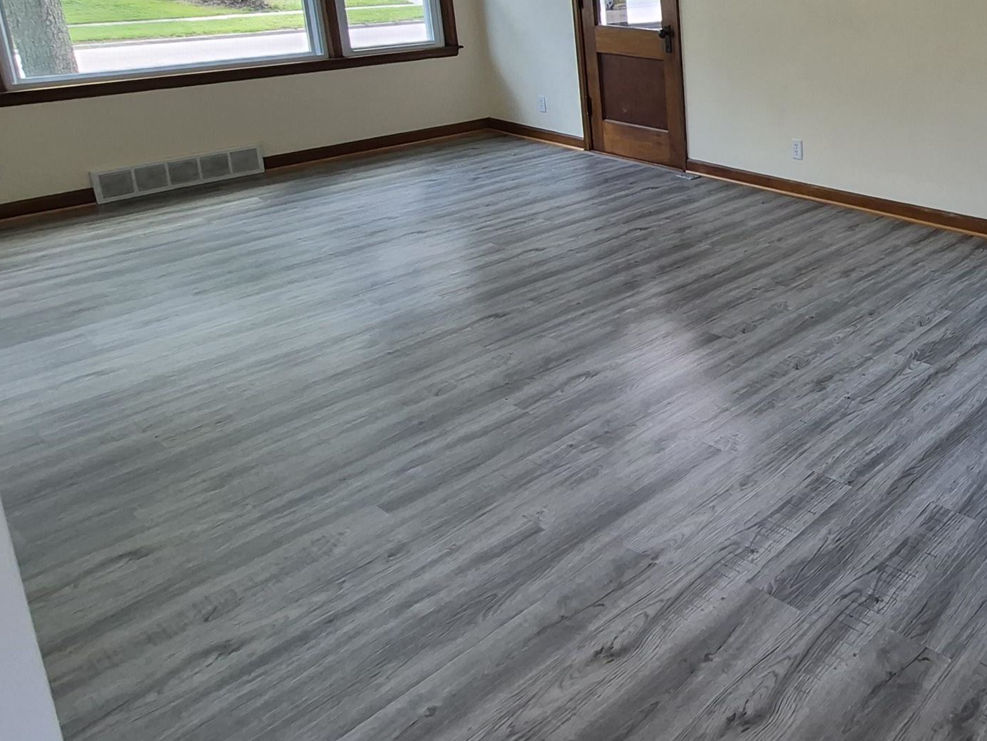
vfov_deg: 45.0
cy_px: 113
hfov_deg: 50.6
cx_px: 973
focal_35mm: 29
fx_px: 827
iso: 125
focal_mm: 1.74
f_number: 2.2
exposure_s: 1/60
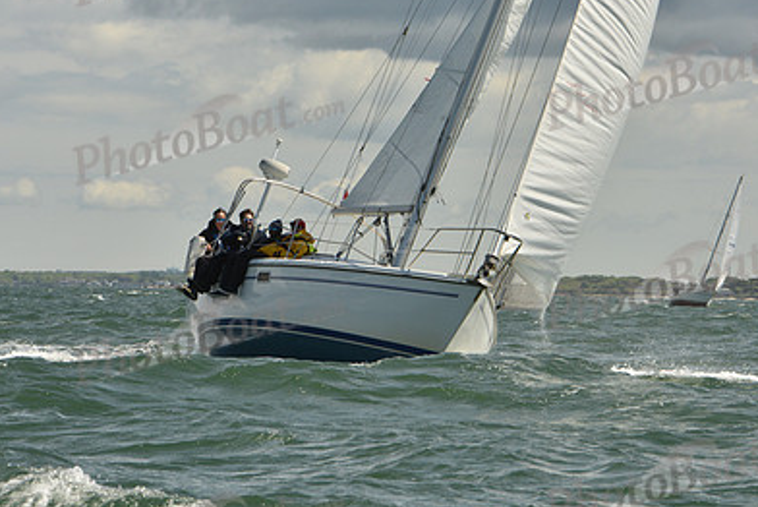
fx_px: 5921
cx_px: 447
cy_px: 208
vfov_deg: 4.9
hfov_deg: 7.3
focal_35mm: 281
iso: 320
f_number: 13
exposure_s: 1/800
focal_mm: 190
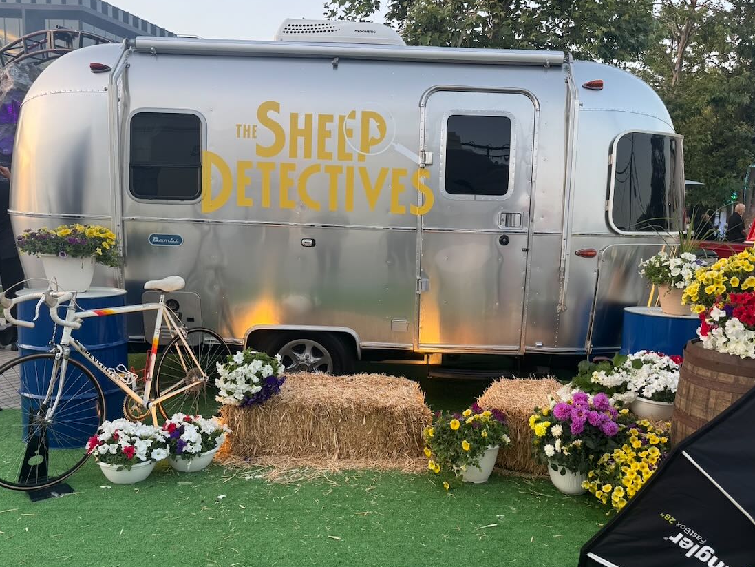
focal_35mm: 28
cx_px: 421
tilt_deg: -6.8
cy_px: 311
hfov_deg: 63.2
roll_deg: -3.7
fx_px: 611
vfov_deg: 49.7
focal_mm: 6.76
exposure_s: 1/118
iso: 80
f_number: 1.78
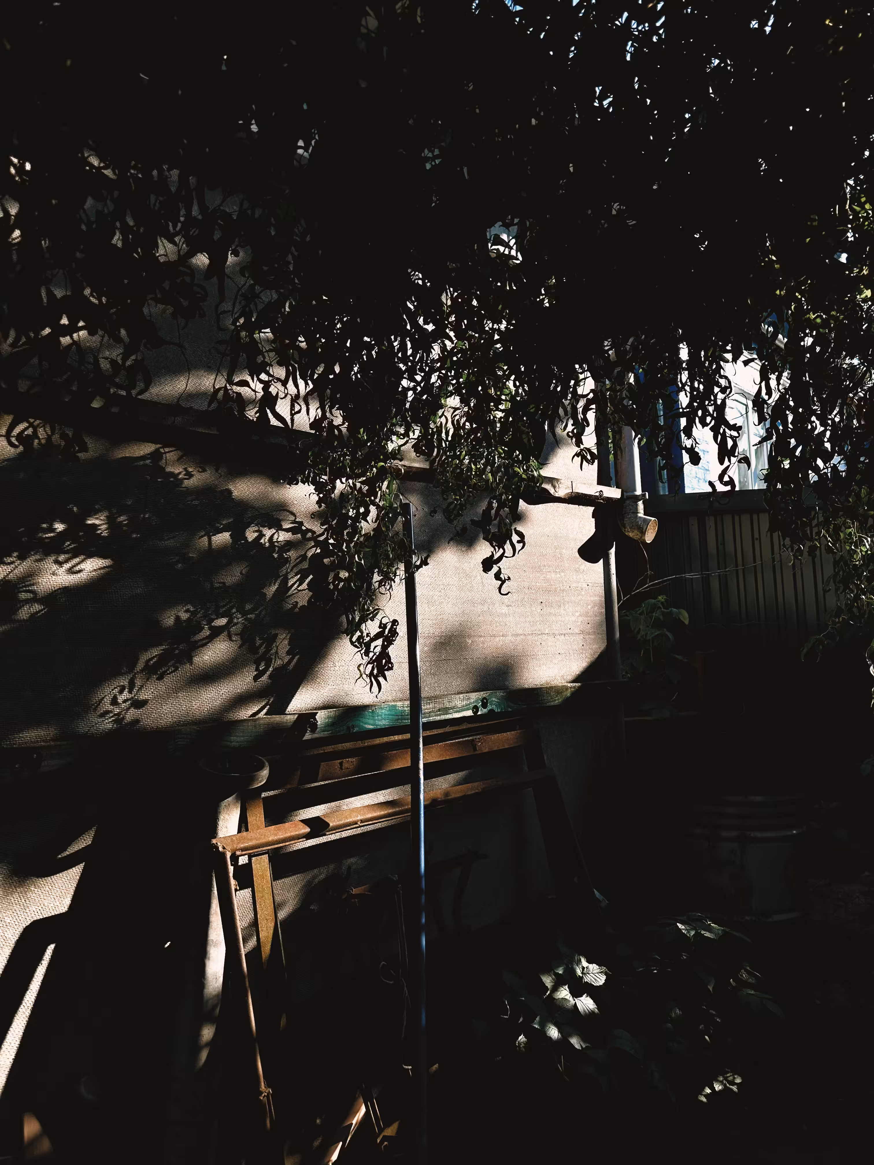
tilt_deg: +5.0
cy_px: 582
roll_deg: +2.0
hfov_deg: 56.8
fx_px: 808
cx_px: 437
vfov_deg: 71.6
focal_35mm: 24
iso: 80
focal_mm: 6.86
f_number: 1.78
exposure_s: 1/5000
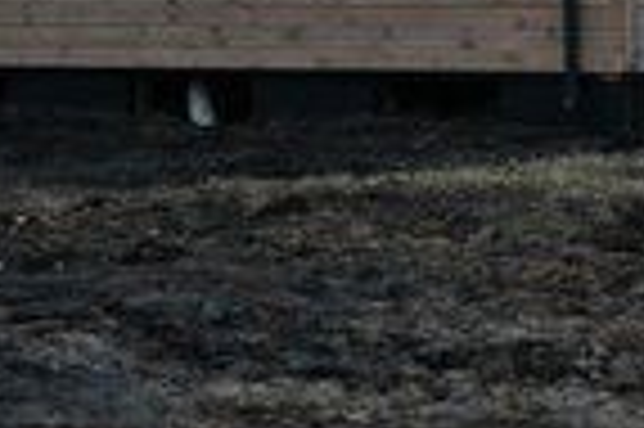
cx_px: 775
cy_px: -110
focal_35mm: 196
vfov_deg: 6.9
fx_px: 3502
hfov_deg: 10.3
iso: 125
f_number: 2.8
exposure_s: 1/250
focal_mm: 70
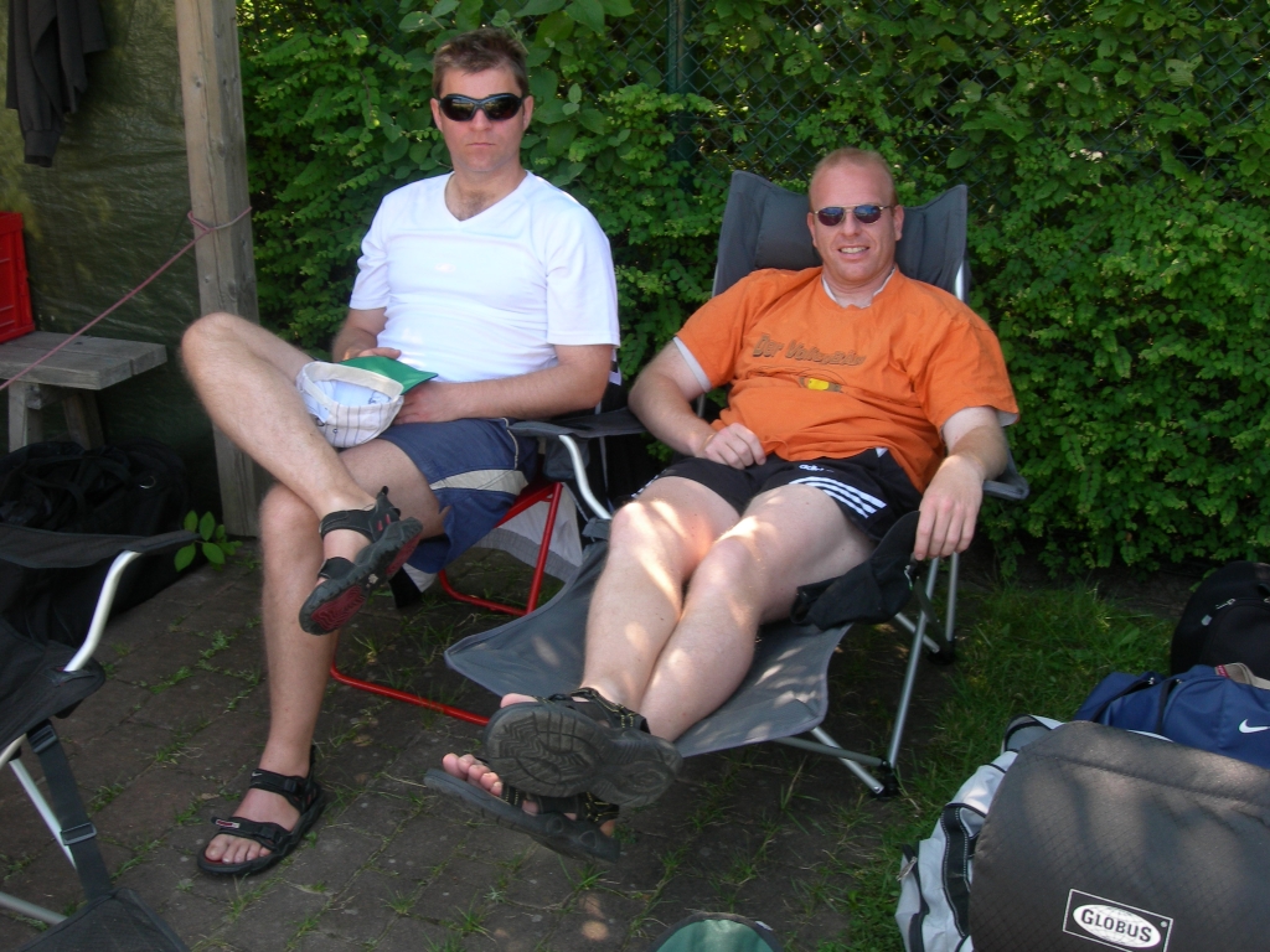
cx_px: 635
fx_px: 1504
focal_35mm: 41
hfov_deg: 45.8
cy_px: 476
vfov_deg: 35.1
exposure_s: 1/58.2
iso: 50
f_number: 4.9
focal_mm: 8.5
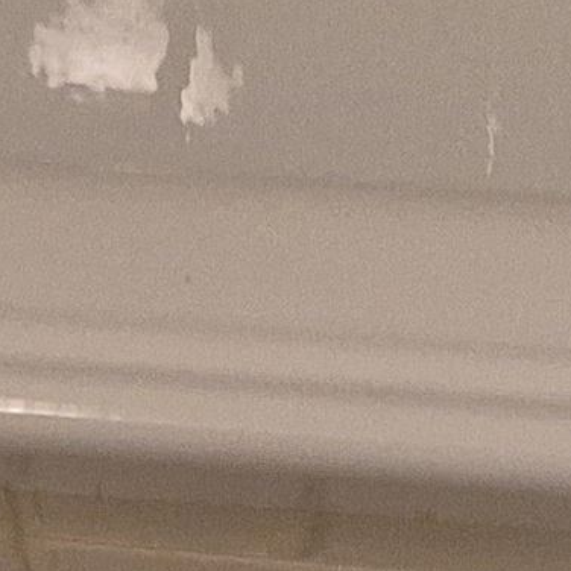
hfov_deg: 8.1
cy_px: -1592
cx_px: 181
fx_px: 4031
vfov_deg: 6.7
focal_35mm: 216
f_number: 1.8
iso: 400
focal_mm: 5.4
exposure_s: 1/100
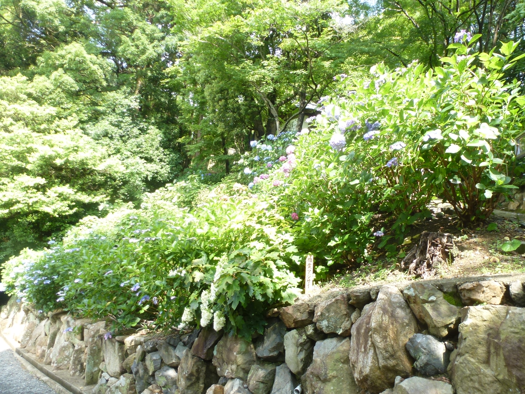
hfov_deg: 71.6
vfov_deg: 56.8
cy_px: 197
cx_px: 262
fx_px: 364
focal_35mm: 24
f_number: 3.3
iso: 100
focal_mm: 4.3
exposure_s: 1/100
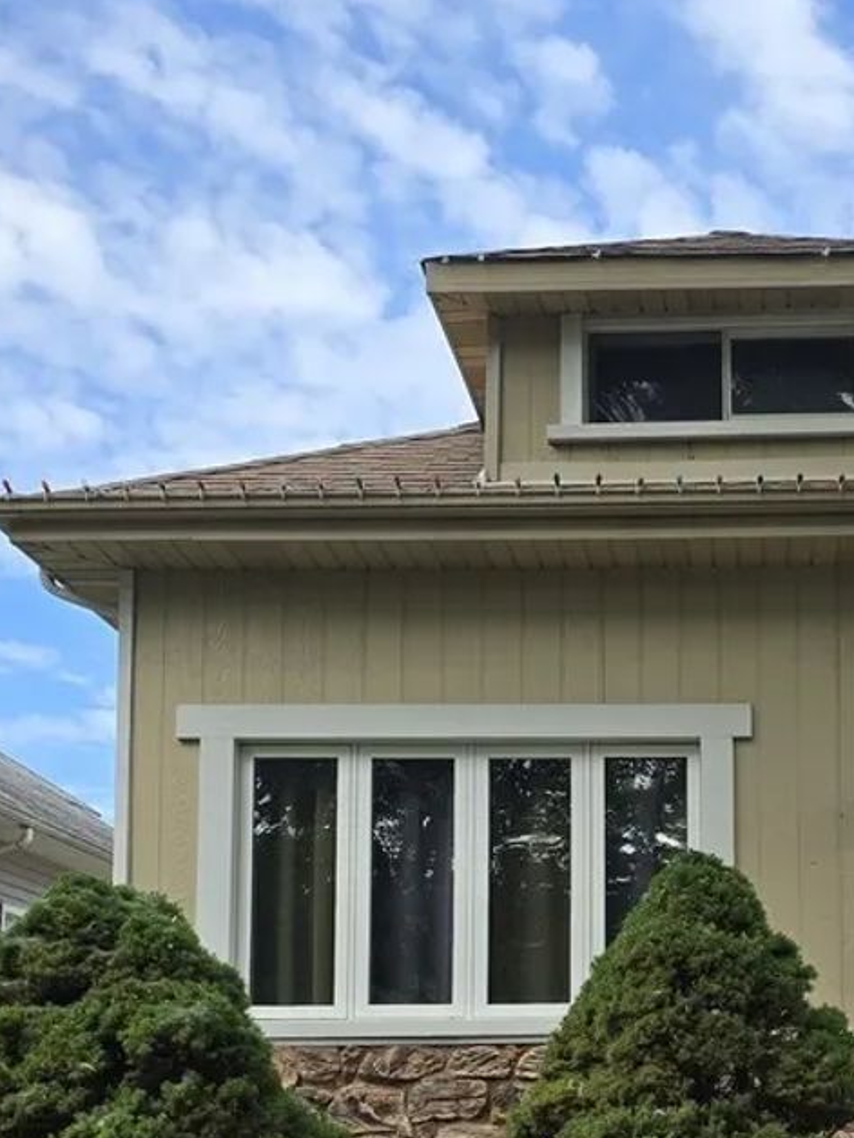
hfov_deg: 28.0
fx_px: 1645
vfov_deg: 36.3
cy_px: 976
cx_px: 767
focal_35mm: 50
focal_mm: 6.3
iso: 12
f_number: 1.7
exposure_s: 1/401
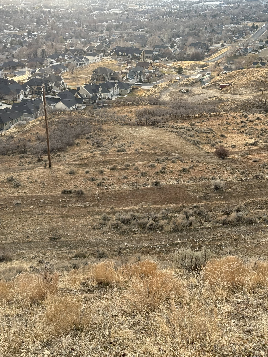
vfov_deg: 39.7
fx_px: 495
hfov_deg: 30.3
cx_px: 134
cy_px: 178
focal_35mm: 48
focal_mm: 6.76
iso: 80
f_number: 1.78
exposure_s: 1/762
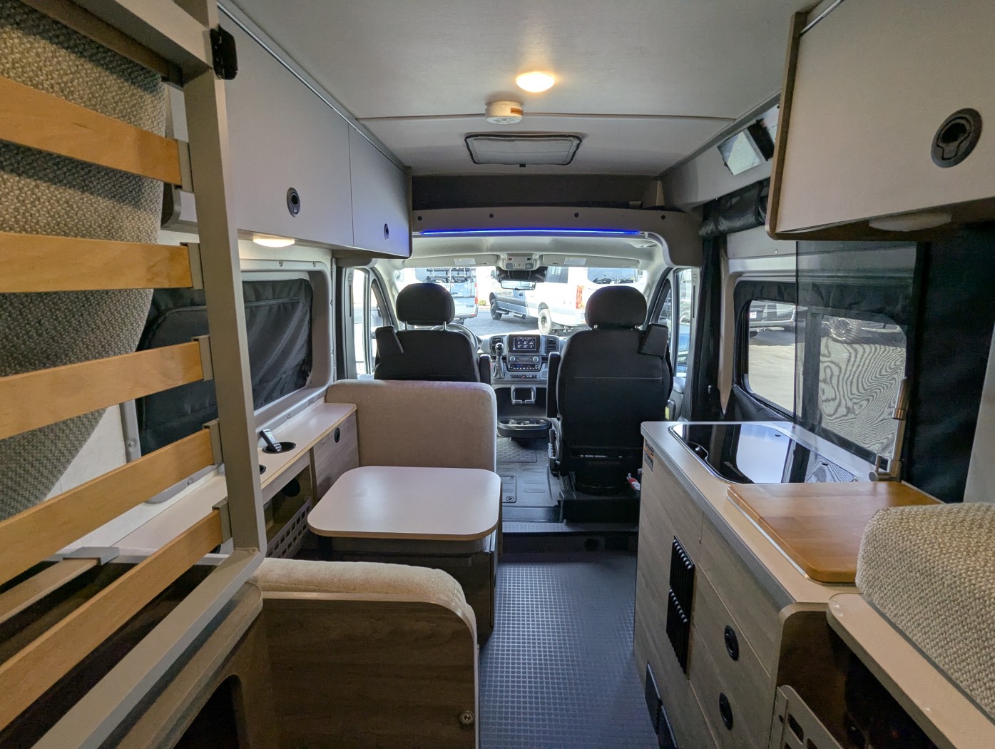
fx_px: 460
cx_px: 498
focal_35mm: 16
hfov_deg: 94.4
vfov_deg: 78.2
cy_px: 374
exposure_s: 1/152
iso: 132
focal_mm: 2.35
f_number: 2.2
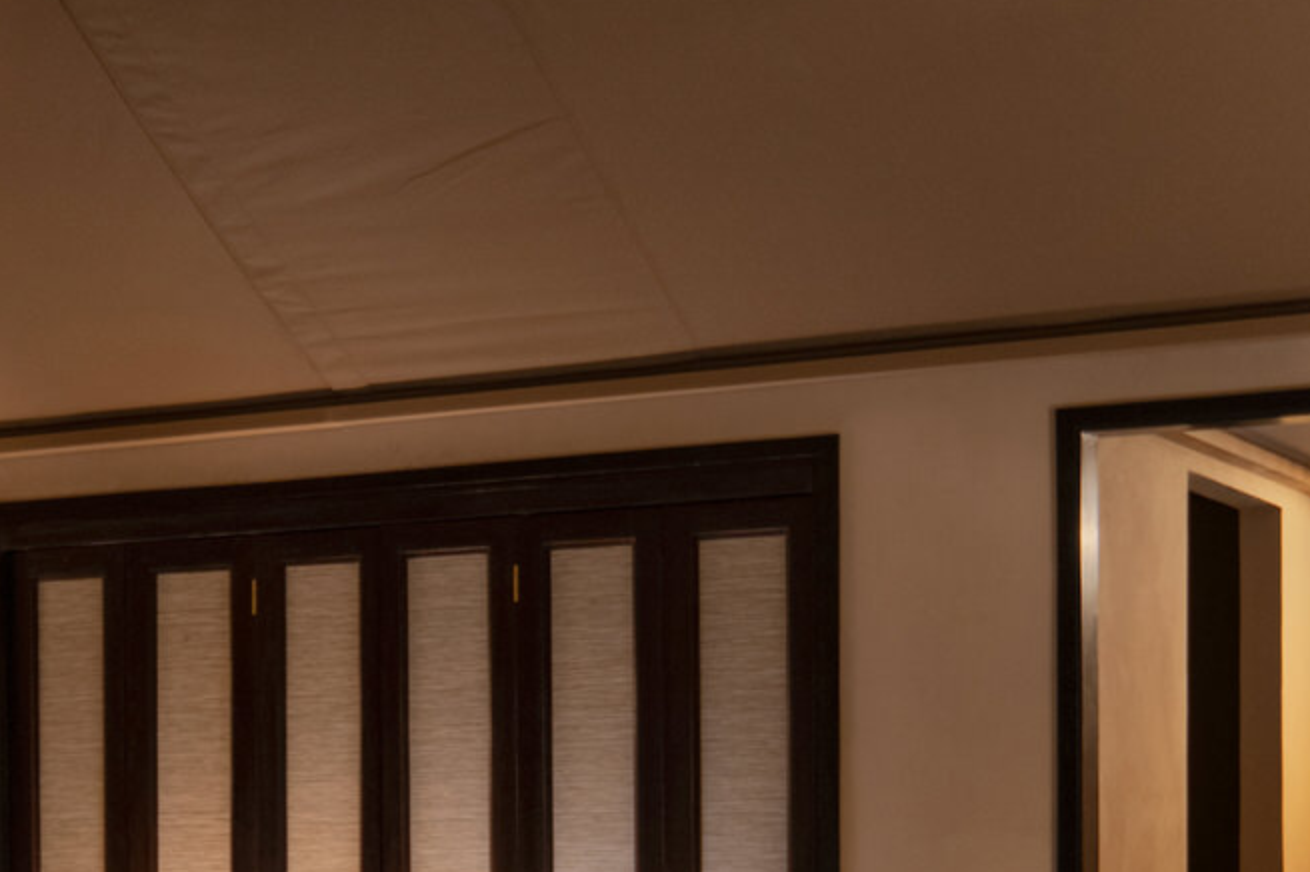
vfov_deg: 15.1
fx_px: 3200
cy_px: 962
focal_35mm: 88
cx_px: 412
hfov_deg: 23.0
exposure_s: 1/30
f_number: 4
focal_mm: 24
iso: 400
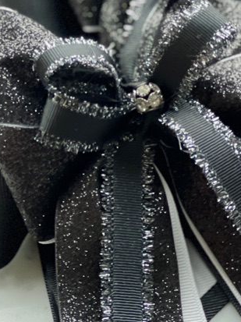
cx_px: 143
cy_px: 167
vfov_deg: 8.8
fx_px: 2083
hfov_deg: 6.6
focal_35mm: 224
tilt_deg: -51.3
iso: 400
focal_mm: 9
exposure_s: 1/27
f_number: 2.8
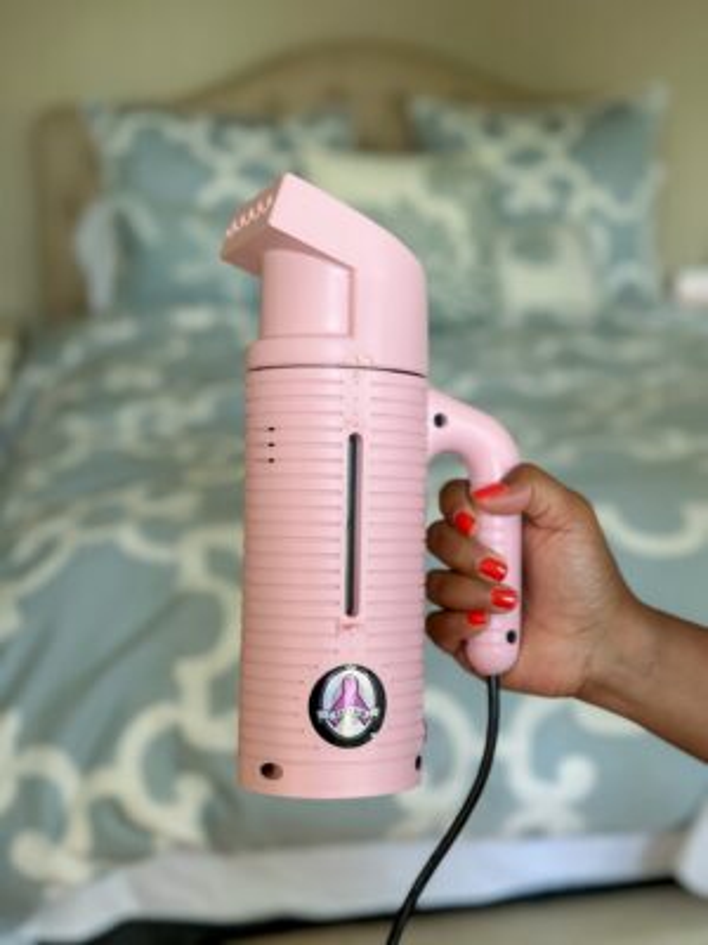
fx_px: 1309
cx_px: 354
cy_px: 472
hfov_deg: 30.3
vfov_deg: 39.7
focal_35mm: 48
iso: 200
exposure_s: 1/60
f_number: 1.8
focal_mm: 6.86
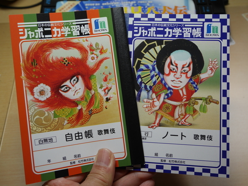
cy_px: 93
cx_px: 124
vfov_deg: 37.8
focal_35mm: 38
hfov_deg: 48.9
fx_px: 272
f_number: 4.3
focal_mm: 19
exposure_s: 1/60
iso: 200
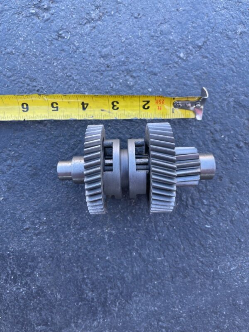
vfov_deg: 67.3
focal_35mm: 26
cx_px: 124
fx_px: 249
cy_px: 166
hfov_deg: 53.1
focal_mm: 5.1
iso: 40
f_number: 1.6
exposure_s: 1/121
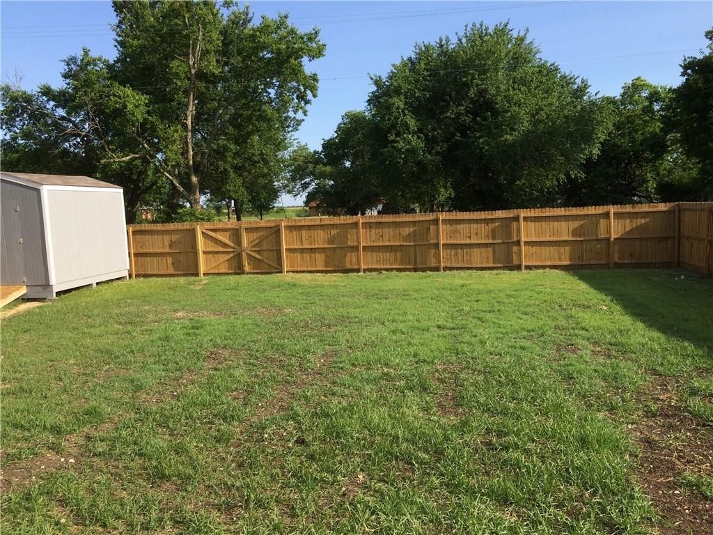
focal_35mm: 29
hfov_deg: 61.7
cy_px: 268
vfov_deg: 48.2
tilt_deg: -7.5
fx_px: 597
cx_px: 356
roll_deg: +3.3
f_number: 2.2
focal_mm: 4.15
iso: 32
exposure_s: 1/1208
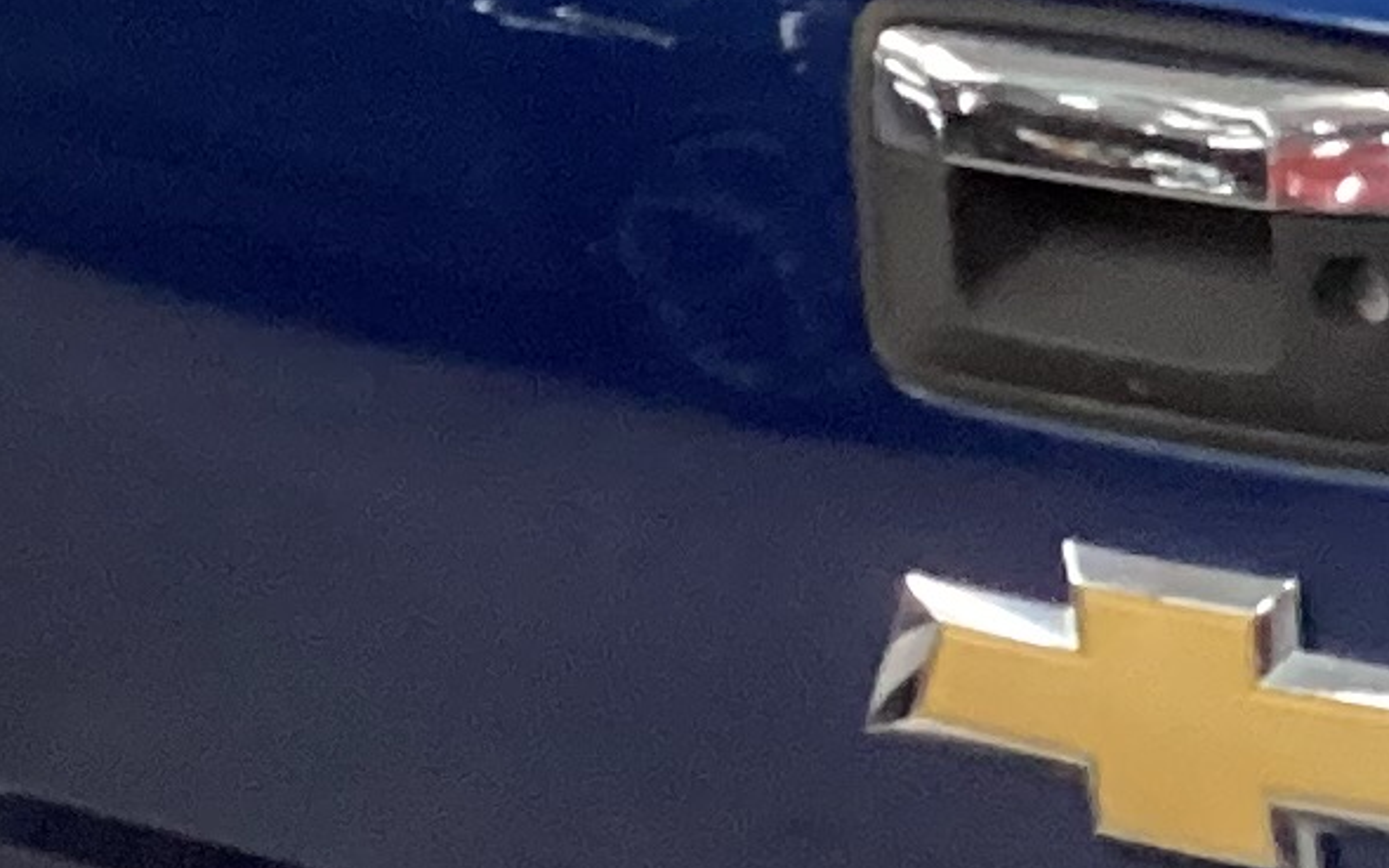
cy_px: 413
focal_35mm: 182
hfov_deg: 10.2
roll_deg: +0.1
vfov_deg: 7.2
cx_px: 3162
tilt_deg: -15.9
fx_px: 6889
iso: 250
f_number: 2.4
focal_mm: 3.3
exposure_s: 1/33
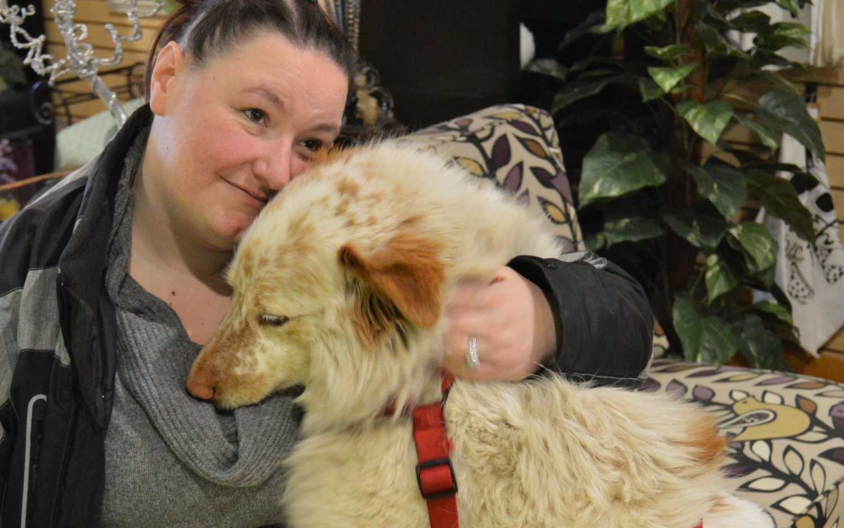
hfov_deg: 30.6
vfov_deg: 19.3
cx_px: 369
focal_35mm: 67
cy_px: 372
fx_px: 1541
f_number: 4.5
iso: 3200
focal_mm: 32
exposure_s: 1/30
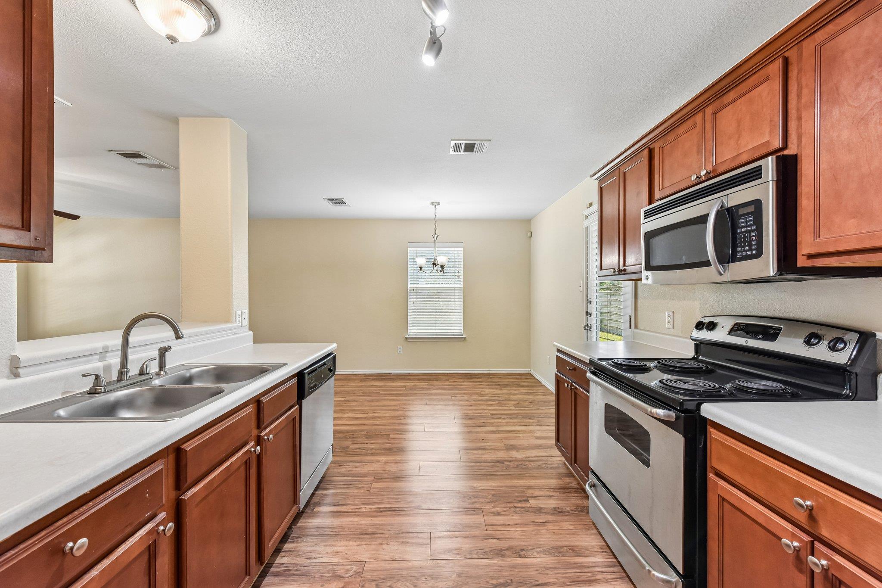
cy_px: 294
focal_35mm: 14
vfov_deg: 81.2
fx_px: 343
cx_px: 441
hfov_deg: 104.3
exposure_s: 1/15
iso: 280
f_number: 8
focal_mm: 14
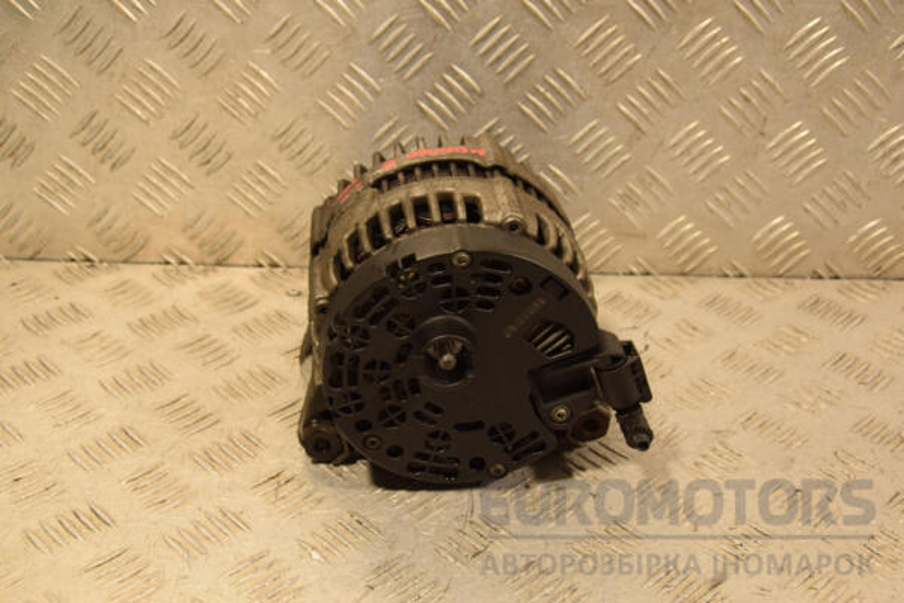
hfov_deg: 41.1
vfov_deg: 28.1
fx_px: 1205
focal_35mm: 48
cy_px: 302
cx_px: 452
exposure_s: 1/125
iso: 800
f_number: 5.6
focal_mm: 32
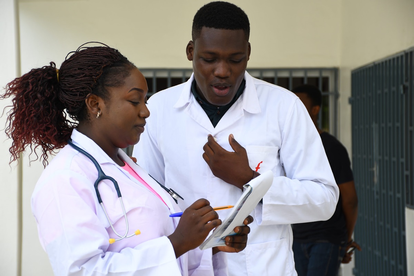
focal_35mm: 105
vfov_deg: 13.0
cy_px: 138
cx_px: 207
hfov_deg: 19.5
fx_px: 1207
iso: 125
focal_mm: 70
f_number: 5
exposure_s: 1/250
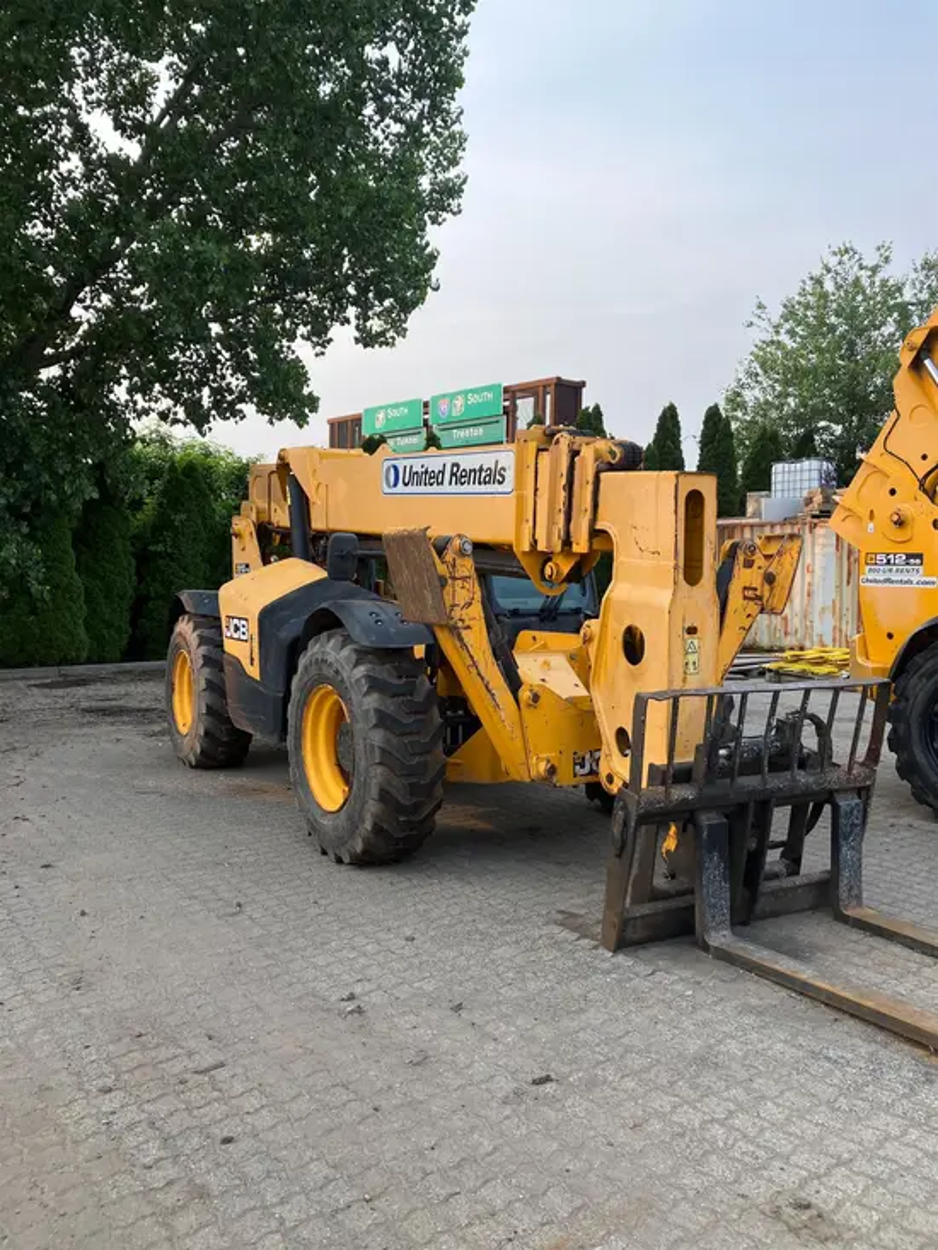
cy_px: 625
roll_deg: -1.8
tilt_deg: -2.1
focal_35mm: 28
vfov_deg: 63.4
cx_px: 469
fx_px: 1011
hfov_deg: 49.8
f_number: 1.8
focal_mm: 3.99
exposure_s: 1/354
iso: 32
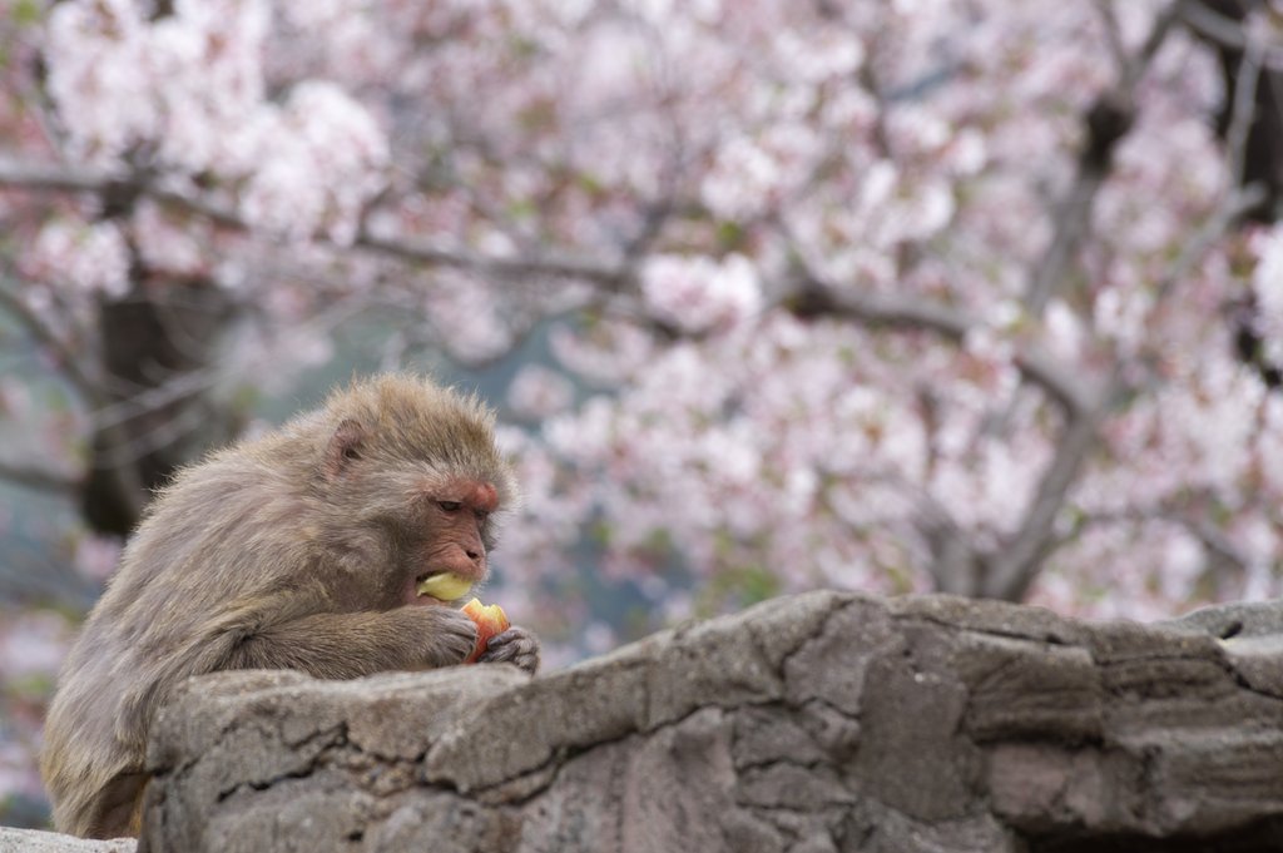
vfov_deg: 3.1
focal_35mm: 450
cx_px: 642
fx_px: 16024
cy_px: 426
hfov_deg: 4.6
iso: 100
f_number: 10
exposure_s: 1/125
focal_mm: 300
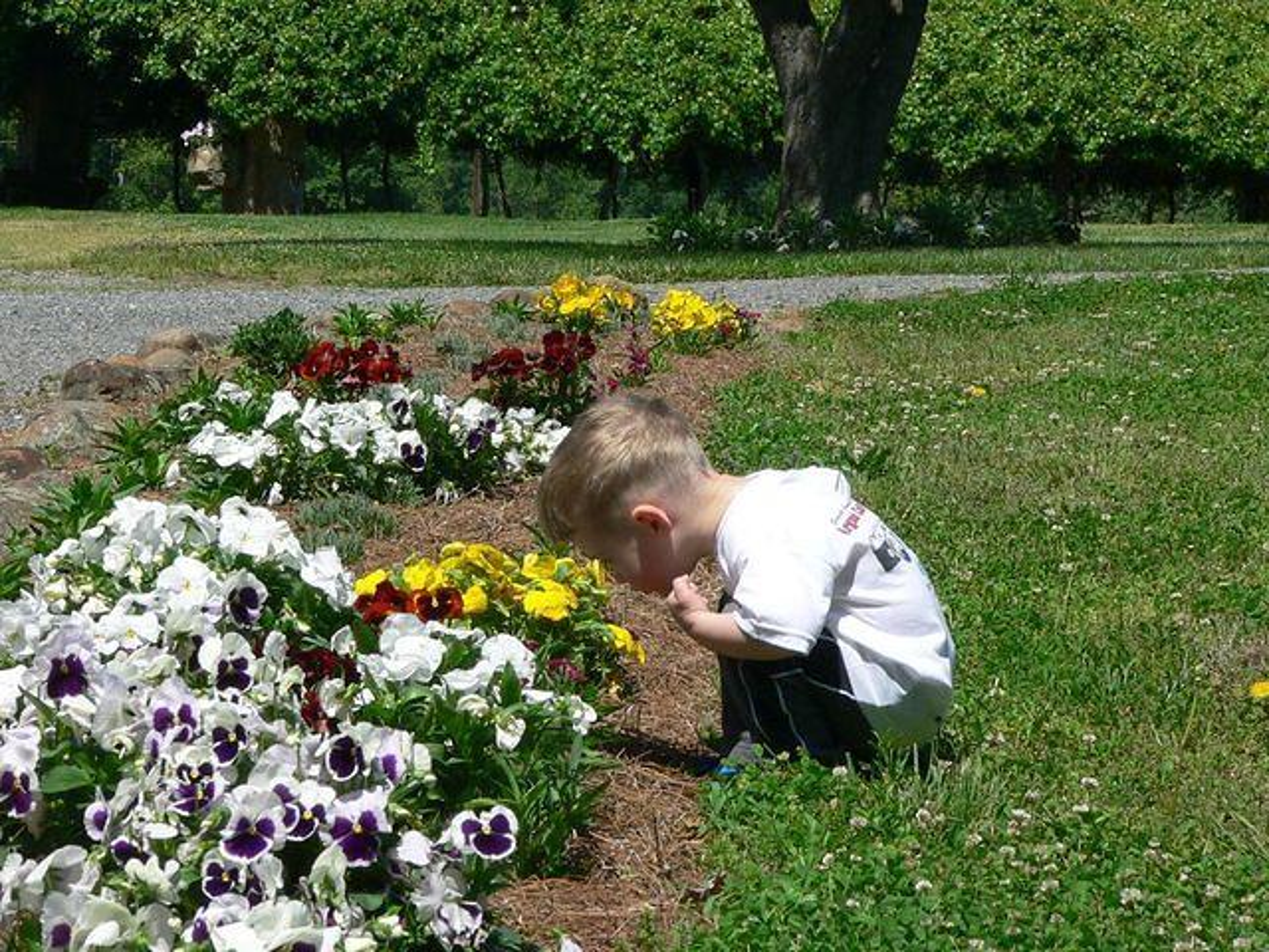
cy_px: 476
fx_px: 4619
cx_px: 634
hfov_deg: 15.6
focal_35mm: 126
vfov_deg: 11.8
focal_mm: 16.5
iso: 80
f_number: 5.2
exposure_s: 1/400
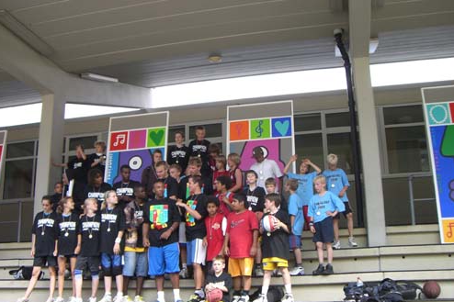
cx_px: 225
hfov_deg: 48.5
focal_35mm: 40
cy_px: 165
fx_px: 504
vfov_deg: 33.4
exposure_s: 1/200
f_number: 2.7
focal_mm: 6.2
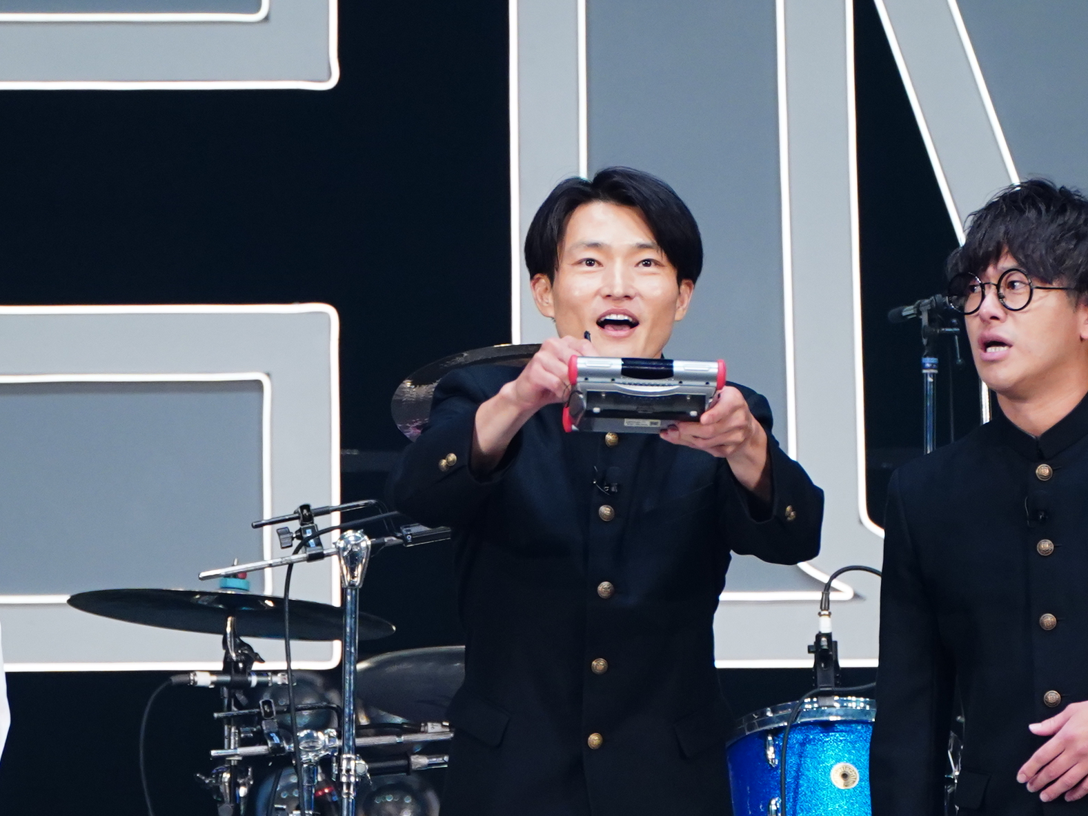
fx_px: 24078
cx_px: 364
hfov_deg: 2.6
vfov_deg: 1.9
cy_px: 537
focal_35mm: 766
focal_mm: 279
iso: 2500
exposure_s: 1/200
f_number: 5.6
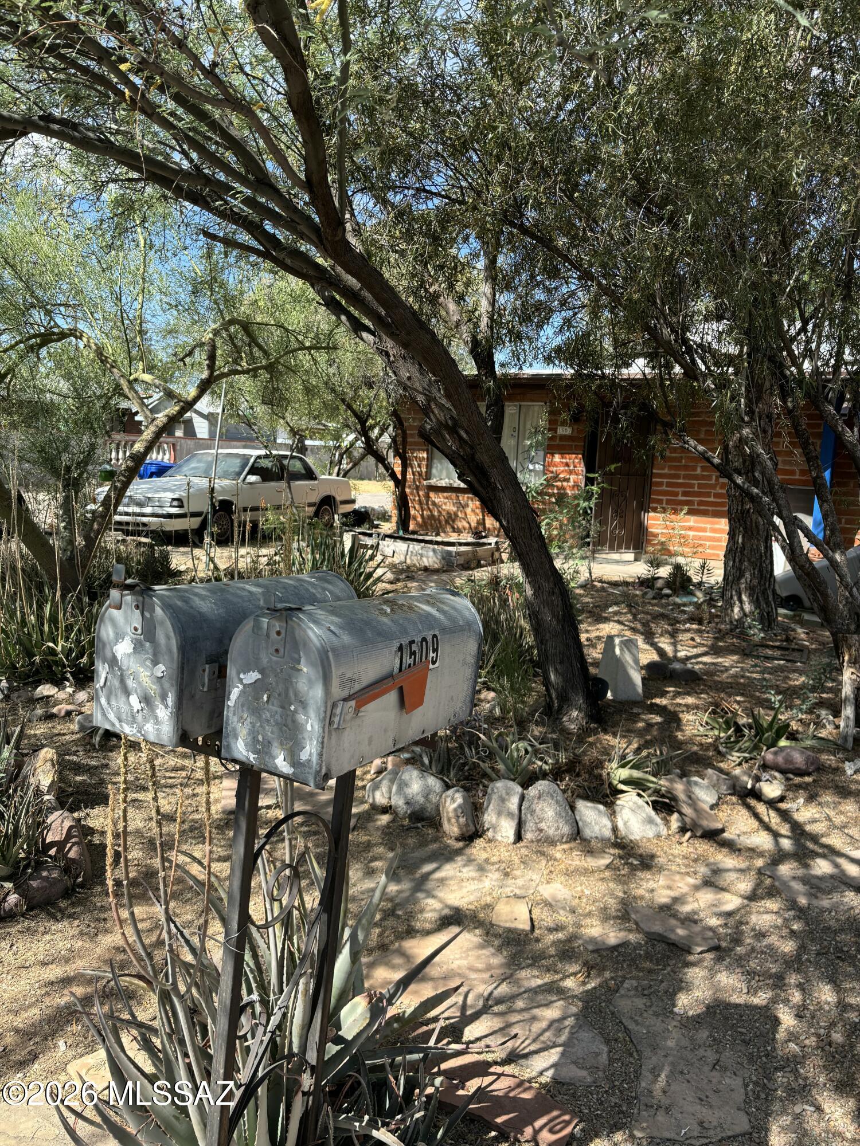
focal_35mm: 26
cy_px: 573
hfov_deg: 53.1
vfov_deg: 67.3
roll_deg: -2.9
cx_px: 430
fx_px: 861
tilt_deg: -8.0
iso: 50
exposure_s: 1/1263
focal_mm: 5.96
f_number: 1.6
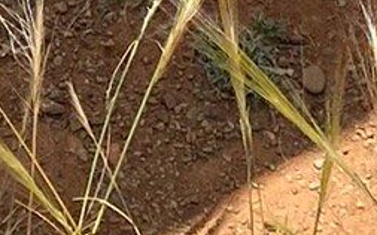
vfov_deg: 4.4
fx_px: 2291
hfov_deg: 9.2
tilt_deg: -5.9
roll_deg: +0.8
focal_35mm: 223
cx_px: -145
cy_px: -1202
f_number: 1.8
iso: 32
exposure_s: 1/3205
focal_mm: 4.25
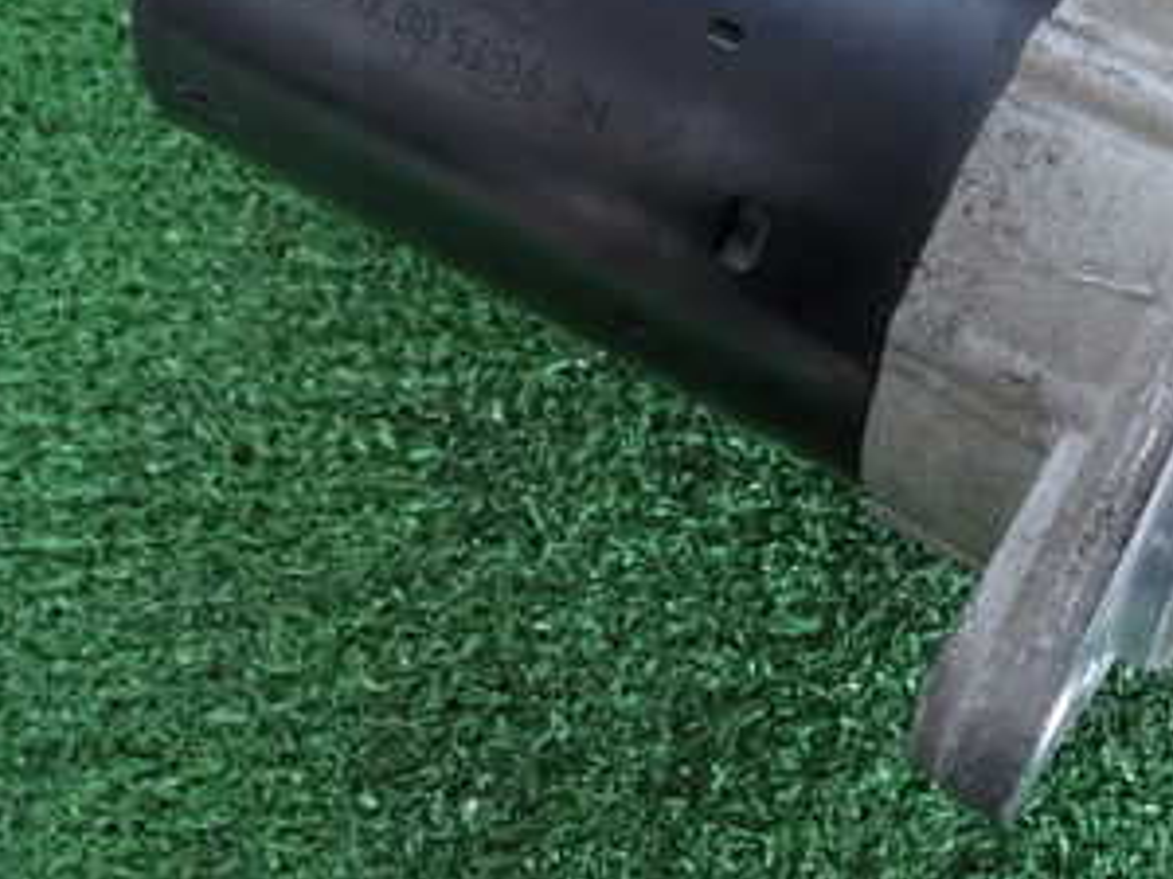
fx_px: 2033
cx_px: 1005
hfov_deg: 31.0
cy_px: 12
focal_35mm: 60
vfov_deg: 23.4
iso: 200
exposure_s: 1/30
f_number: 2.3
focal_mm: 5.4
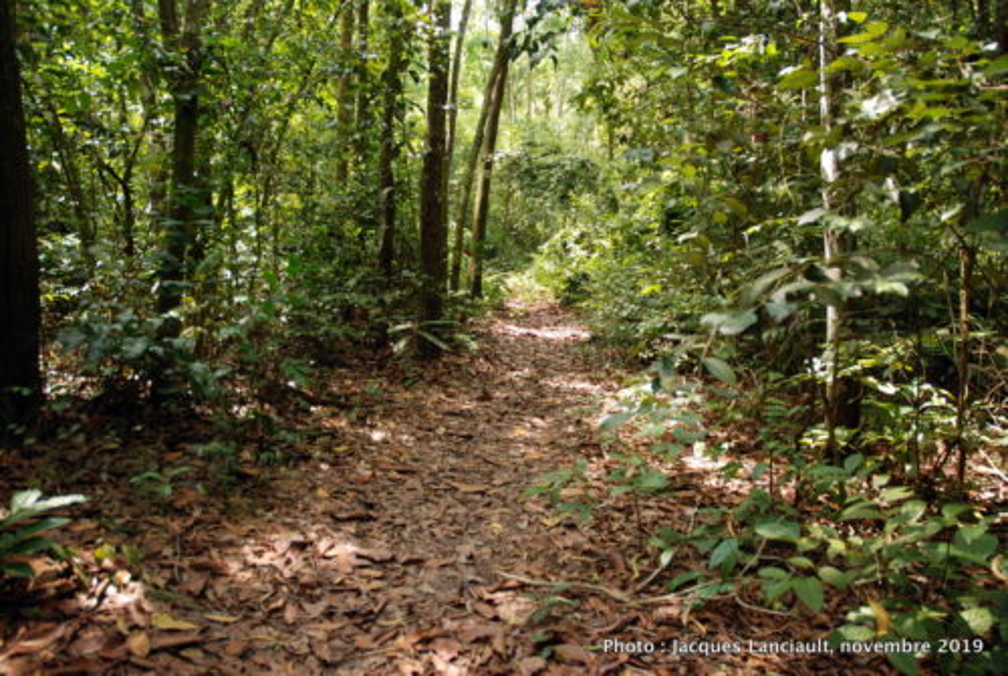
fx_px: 757
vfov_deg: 48.1
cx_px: 504
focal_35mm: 27
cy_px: 338
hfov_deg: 67.3
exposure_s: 1/50
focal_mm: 18
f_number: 3.5
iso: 250
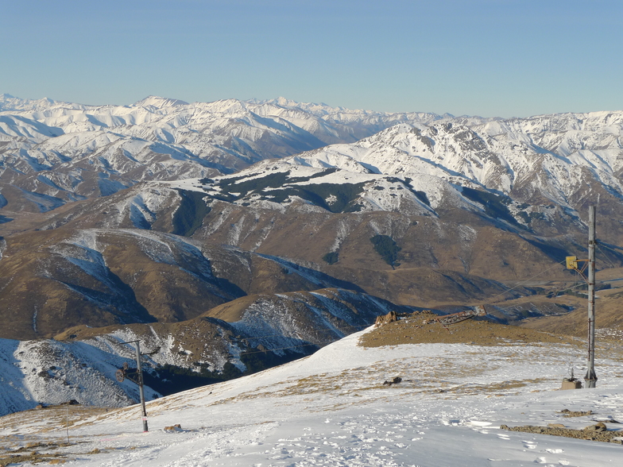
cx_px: 312
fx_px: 1080
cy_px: 234
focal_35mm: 60
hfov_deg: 32.2
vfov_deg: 24.4
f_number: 4
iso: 80
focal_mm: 12.8
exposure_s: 1/640
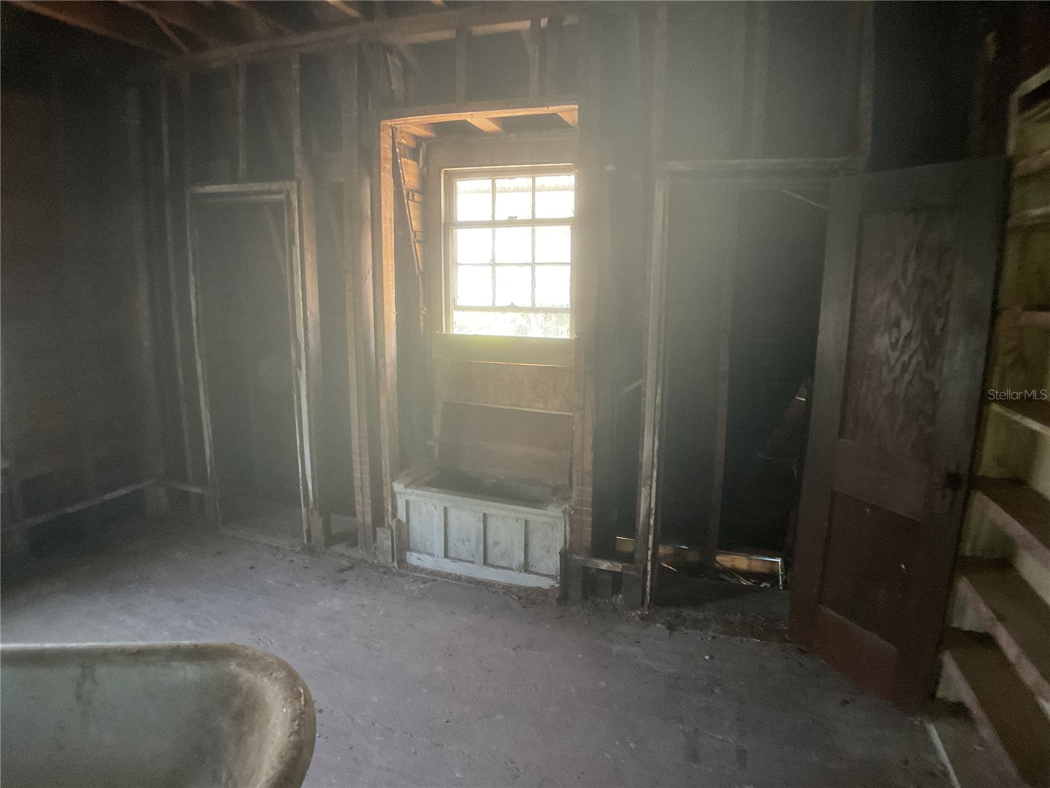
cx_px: 525
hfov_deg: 61.7
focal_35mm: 29
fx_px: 880
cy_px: 394
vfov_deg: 48.2
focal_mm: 3
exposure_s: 1/60
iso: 160
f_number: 1.8
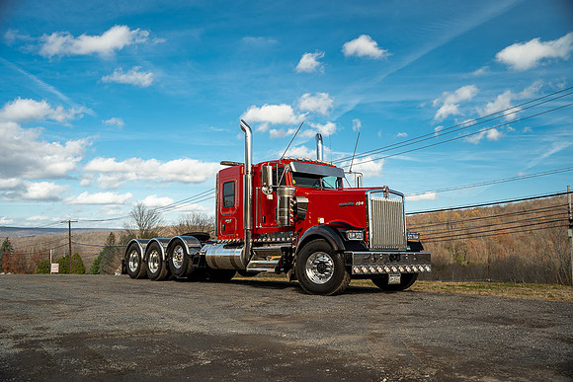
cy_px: 191
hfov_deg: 54.4
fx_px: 557
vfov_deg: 37.9
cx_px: 286
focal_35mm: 35
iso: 100
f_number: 5
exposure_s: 1/250
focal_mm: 35
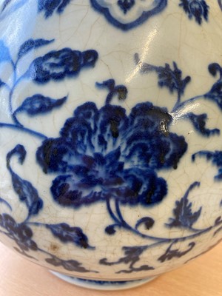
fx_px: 239
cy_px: 148
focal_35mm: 28
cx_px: 111
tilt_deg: -24.2
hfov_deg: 49.7
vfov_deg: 63.4
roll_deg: -5.3
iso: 64
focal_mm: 3.99
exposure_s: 1/50
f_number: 1.8
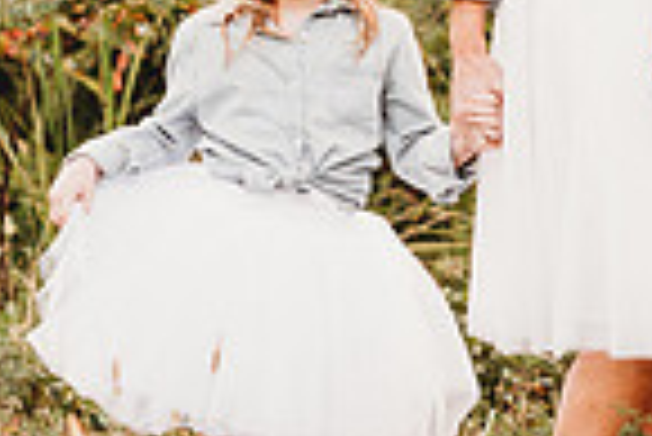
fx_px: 6146
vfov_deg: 4.1
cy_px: -124
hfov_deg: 6.1
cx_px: 571
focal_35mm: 339
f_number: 2.2
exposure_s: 1/125
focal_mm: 85
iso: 125
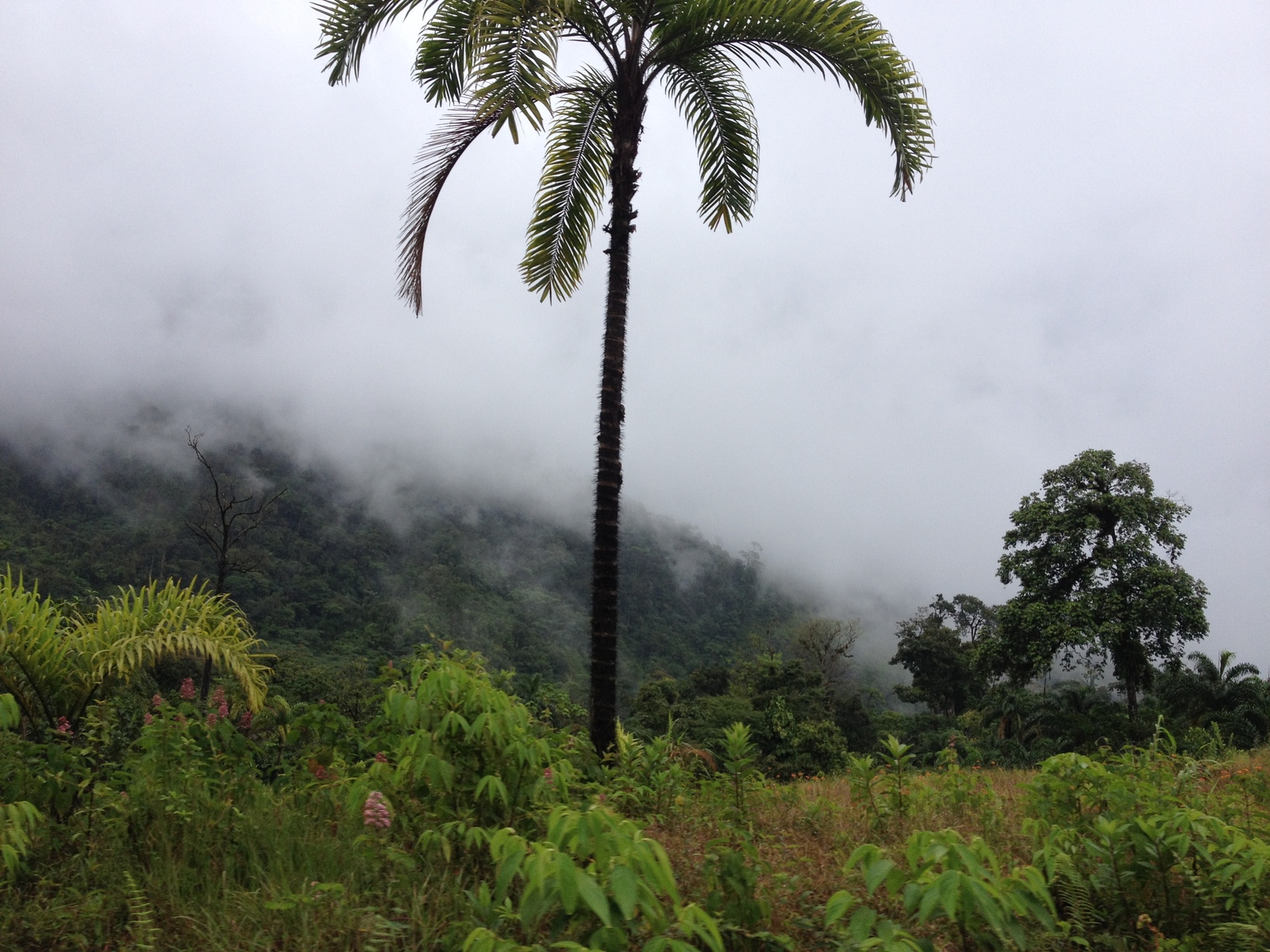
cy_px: 476
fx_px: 1284
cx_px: 635
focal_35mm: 35
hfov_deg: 52.6
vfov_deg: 40.7
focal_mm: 4.28
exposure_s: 1/1151
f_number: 2.4
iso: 50
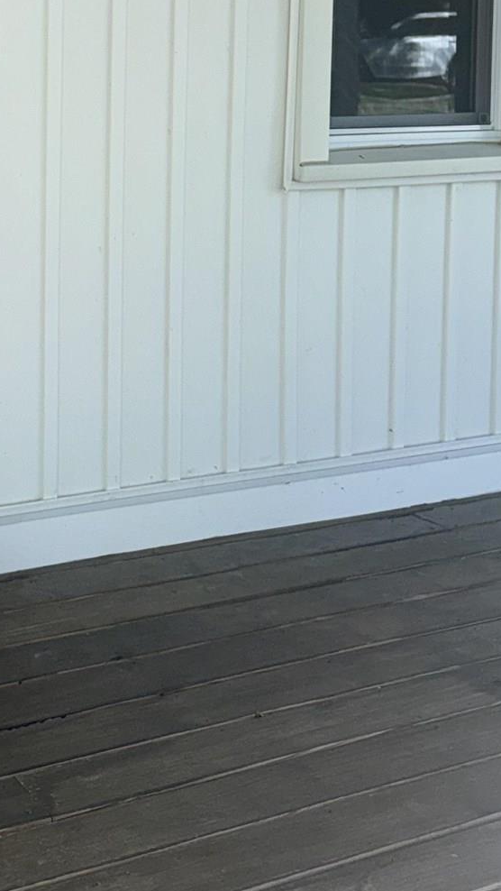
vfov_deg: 33.1
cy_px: 140
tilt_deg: -6.2
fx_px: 1440
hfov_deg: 18.6
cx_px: -108
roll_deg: -0.3
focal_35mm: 61
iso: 64
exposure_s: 1/627
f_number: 1.78
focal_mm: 6.76
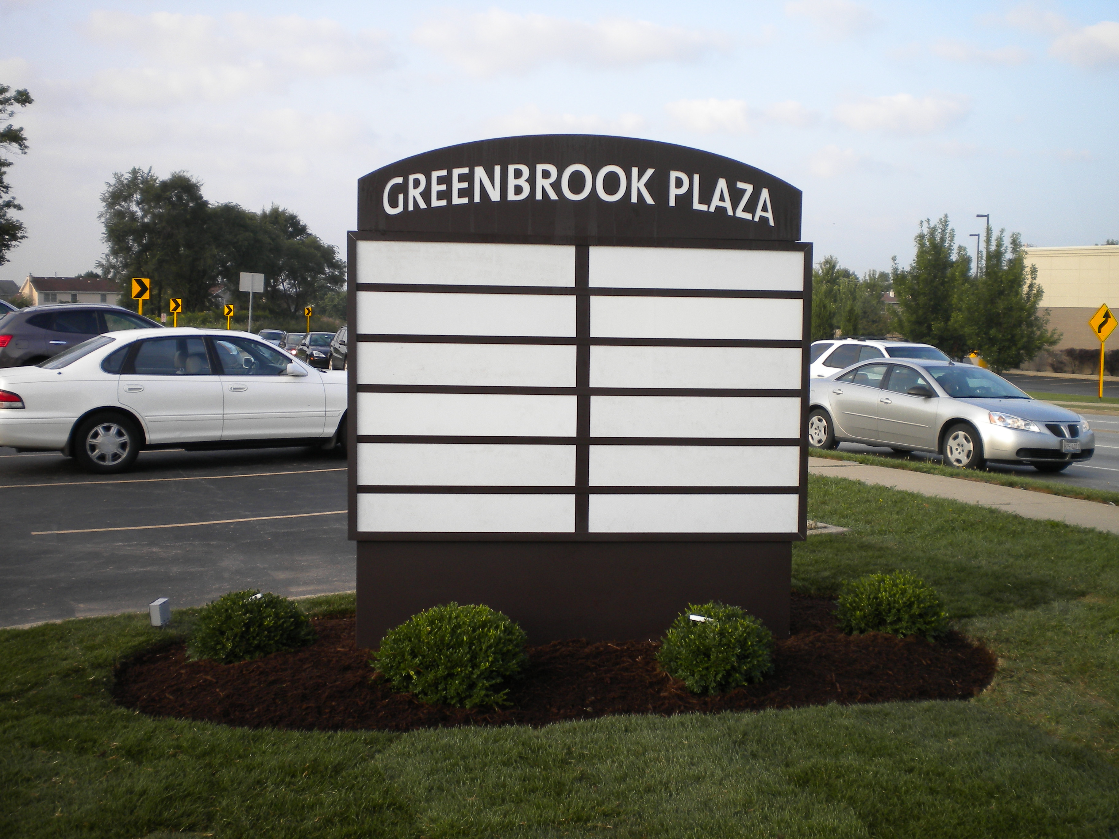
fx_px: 1325
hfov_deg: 45.8
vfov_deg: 35.1
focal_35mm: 41
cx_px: 560
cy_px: 420
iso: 80
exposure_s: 1/144
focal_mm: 7.4
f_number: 4.9
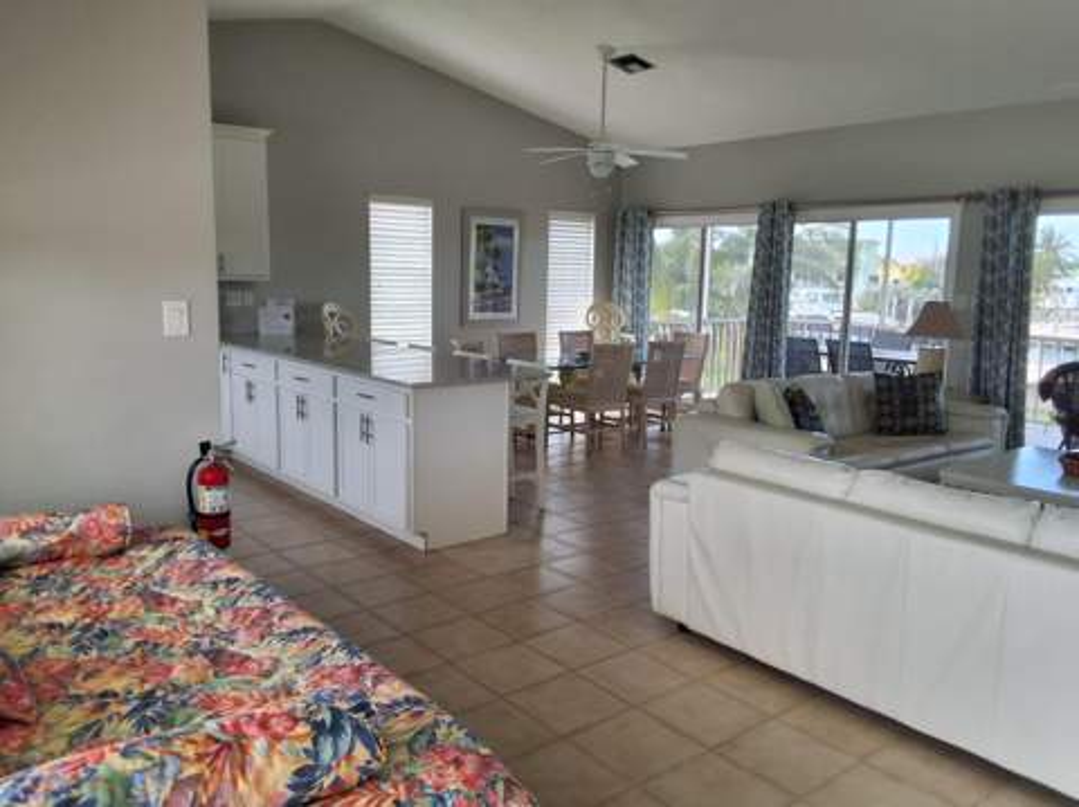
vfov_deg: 49.7
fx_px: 872
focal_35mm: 28
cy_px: 404
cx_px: 540
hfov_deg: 63.5
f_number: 1.9
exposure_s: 1/120
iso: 40
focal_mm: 2.91
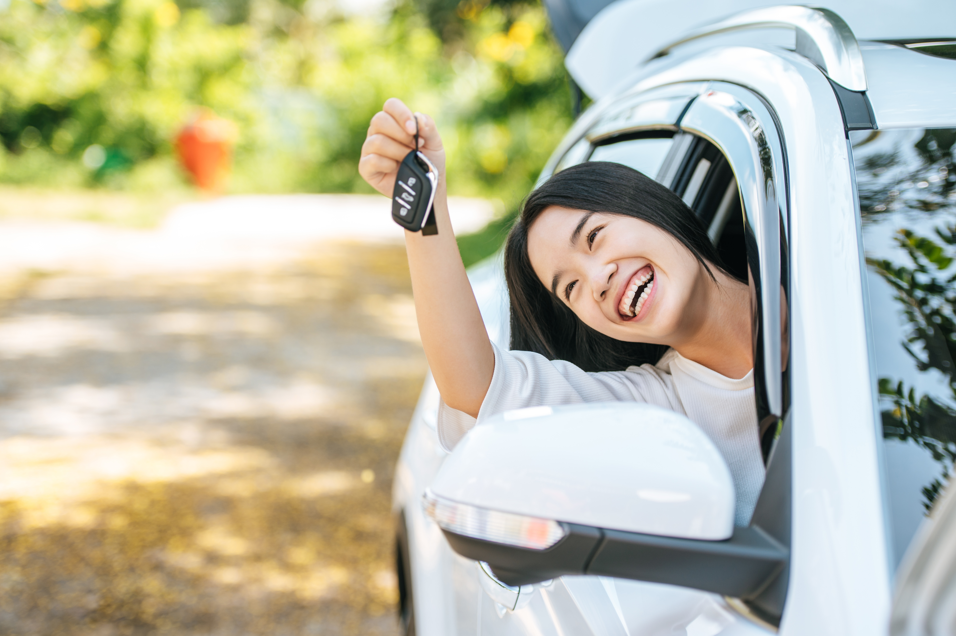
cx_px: 478
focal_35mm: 82
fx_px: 2176
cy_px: 318
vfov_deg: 16.6
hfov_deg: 24.8
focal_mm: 82
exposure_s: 1/500
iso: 125
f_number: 2.8
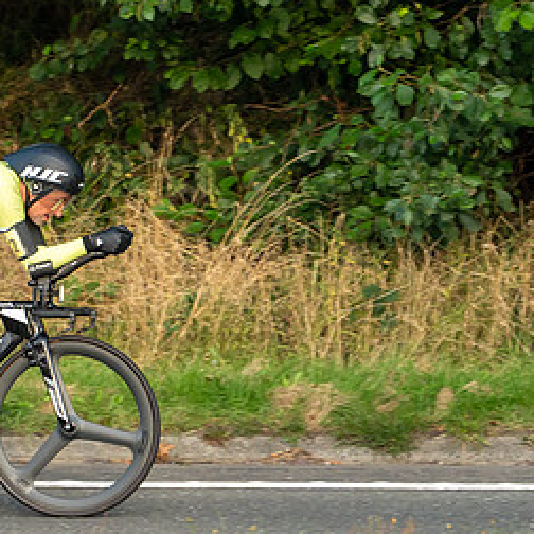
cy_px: 181
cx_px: -58
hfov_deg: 2.8
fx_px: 10803
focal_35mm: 619
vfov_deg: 2.8
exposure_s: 1/1000
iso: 1250
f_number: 4
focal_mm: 180
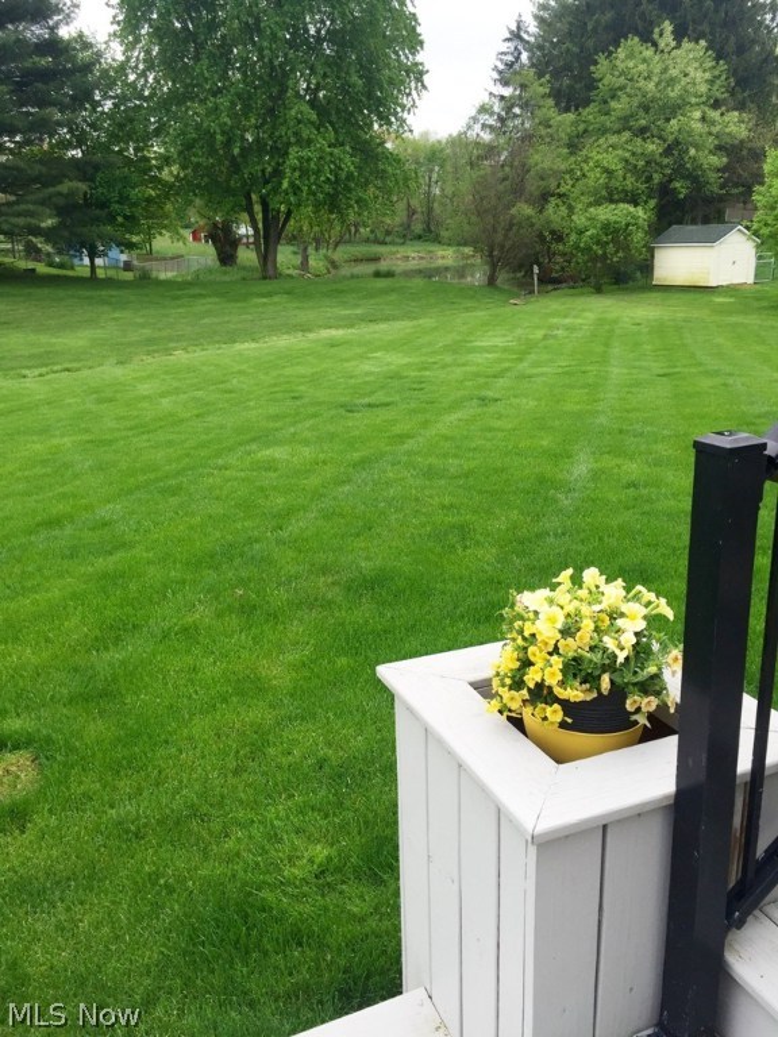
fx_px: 869
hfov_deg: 48.2
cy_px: 518
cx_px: 389
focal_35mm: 29
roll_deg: +1.3
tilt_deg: -17.2
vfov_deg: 61.7
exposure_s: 1/370
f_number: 2.2
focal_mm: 4.15
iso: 32
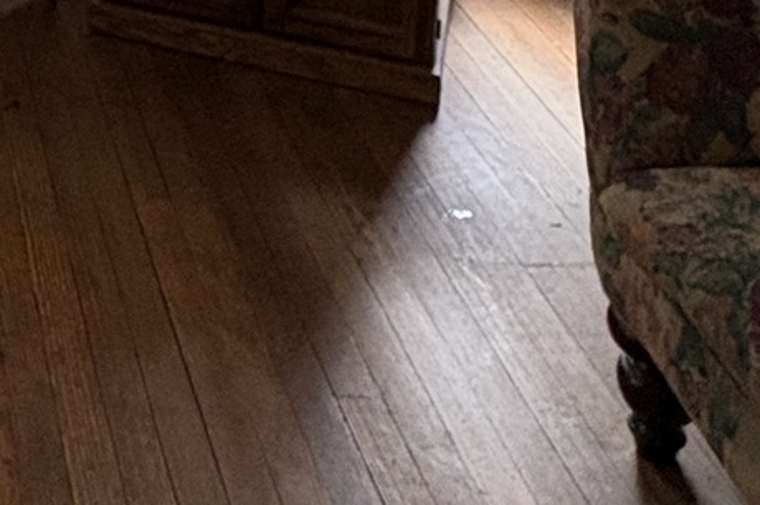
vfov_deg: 15.1
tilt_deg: -6.0
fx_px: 1540
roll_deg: -0.7
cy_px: -508
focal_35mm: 73
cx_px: -193
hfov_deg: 24.6
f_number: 2.2
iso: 320
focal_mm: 2.22
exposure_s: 1/60
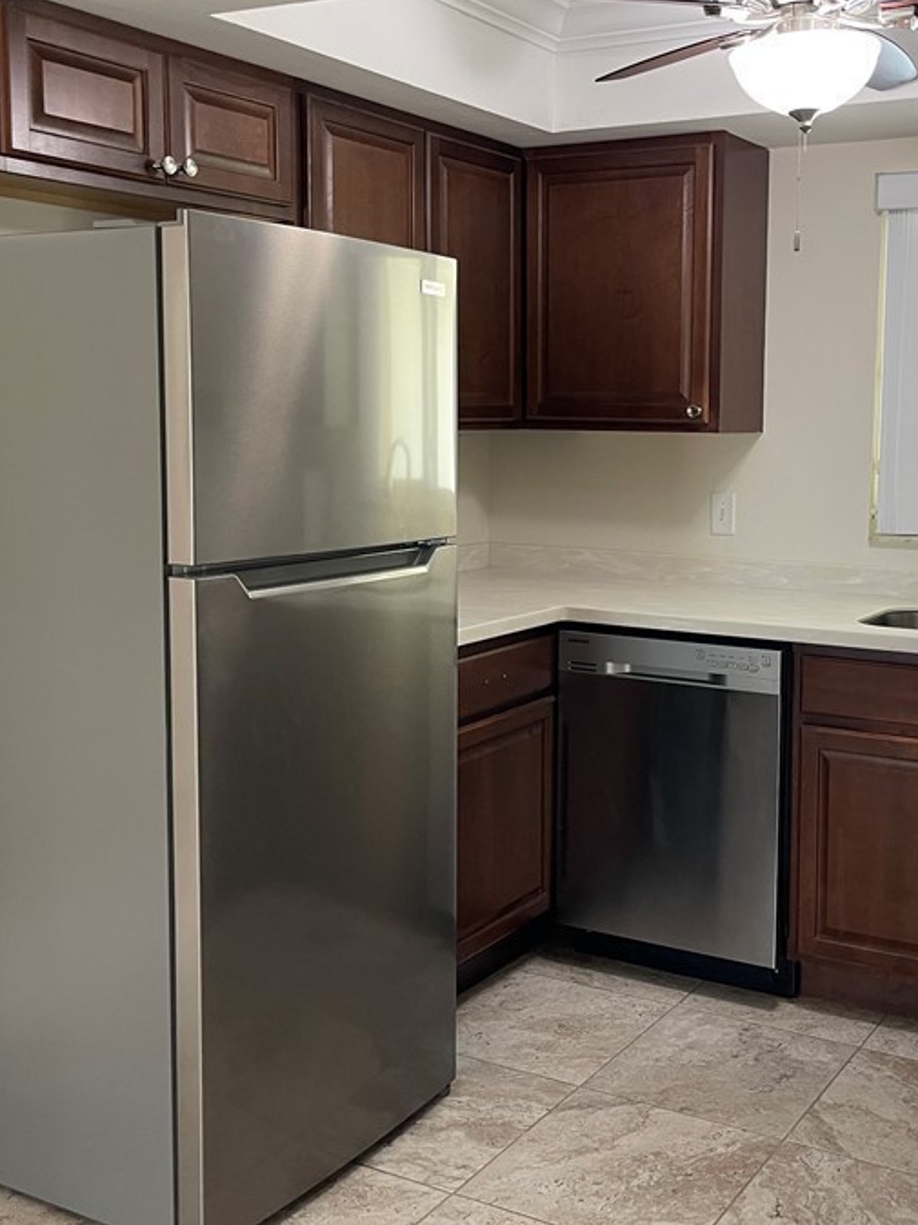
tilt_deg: -5.6
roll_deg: -0.8
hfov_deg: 37.2
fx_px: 1345
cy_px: 556
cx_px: 633
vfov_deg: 48.9
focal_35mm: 38
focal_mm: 5.1
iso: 125
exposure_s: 1/60
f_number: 1.6
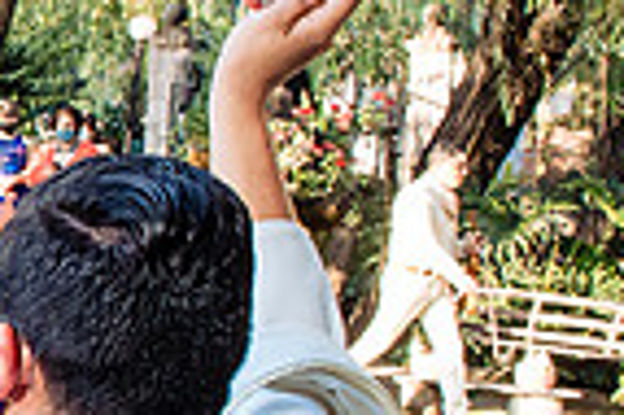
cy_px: 347
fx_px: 1991
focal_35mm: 115
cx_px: -642
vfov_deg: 11.8
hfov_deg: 14.6
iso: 1000
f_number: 6.3
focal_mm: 24
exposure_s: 1/200
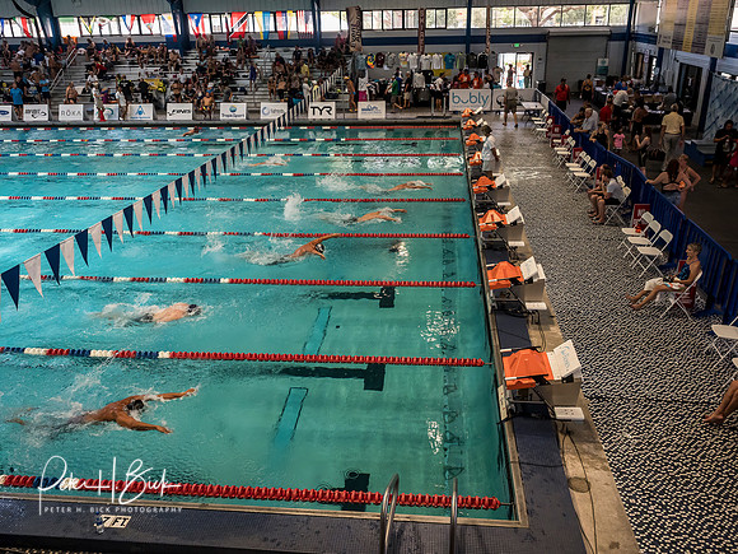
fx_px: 640
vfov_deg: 46.8
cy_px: 277
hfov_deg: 60.0
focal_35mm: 30
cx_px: 369
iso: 2000
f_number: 2.8
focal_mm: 15
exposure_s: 1/800
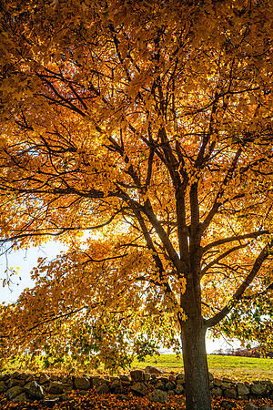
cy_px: 205
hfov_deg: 37.9
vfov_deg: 54.4
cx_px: 136
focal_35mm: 35
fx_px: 398
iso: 160
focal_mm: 35
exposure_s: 1/100
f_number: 11
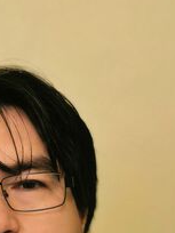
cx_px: -14
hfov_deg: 13.0
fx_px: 755
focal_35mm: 112
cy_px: 235
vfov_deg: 17.2
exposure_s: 1/50
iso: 160
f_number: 1.6
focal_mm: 5.56
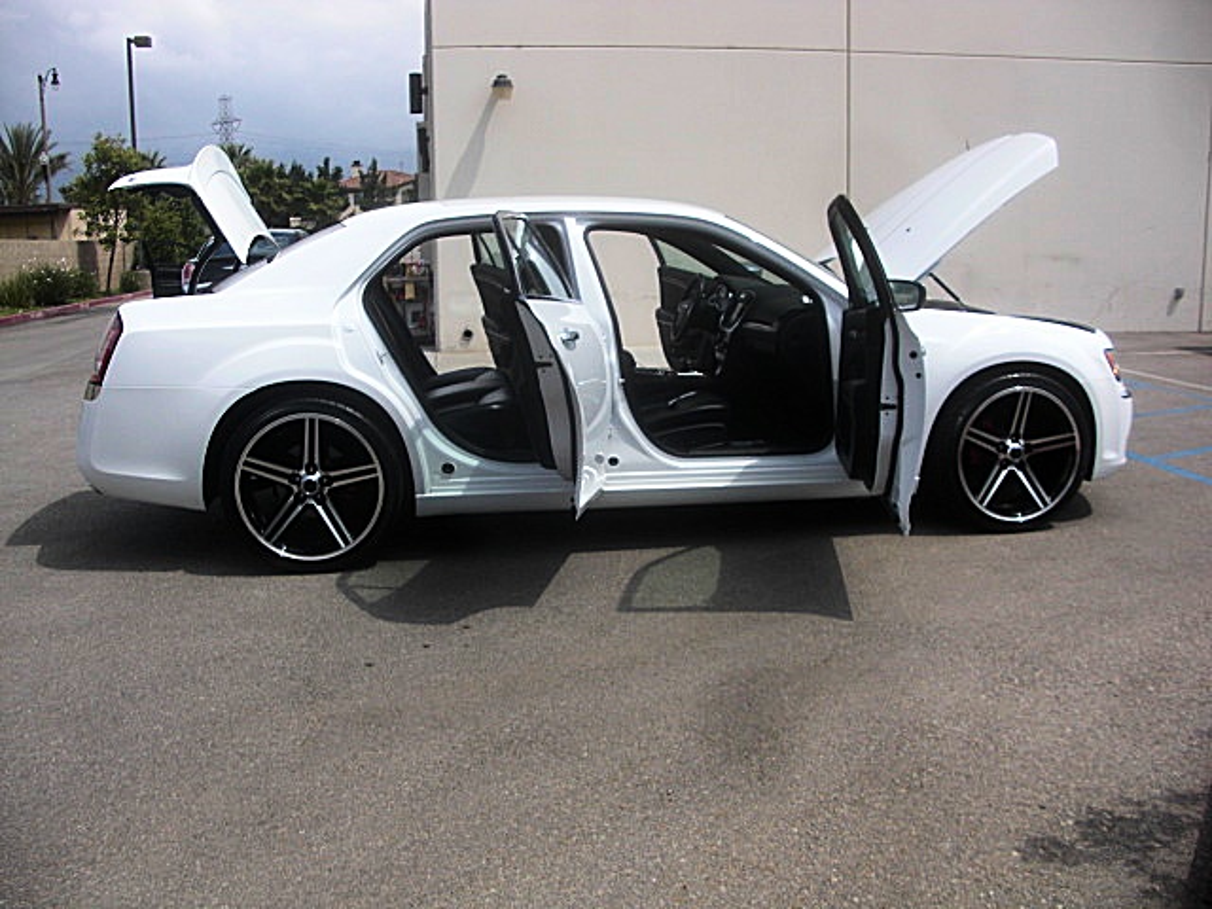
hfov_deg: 51.4
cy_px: 454
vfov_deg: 39.7
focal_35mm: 36
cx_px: 606
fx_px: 1260
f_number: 7.9
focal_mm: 6.3
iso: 50
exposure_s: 1/160
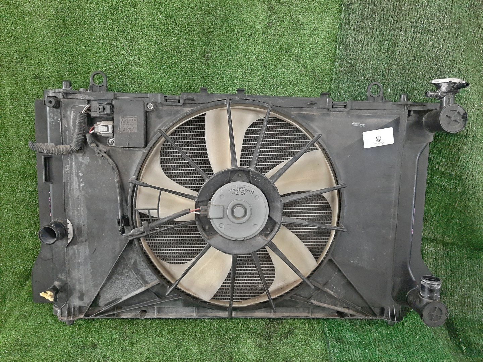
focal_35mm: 26
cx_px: 242
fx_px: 363
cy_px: 181
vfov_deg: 53.1
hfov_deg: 67.3
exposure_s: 1/25
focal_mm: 3.93
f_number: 1.7
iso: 299
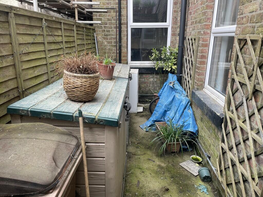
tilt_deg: -16.1
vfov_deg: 53.1
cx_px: 132
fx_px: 198
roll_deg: -0.5
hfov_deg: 67.3
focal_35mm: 26
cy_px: 98
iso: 64
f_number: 1.6
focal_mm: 4.2
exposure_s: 1/121
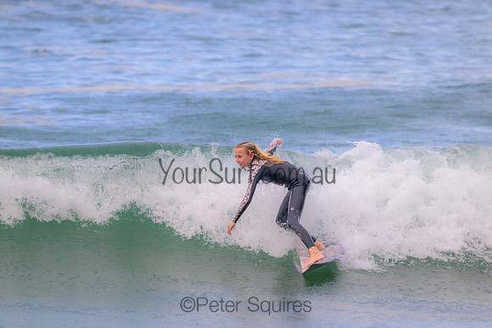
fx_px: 8885
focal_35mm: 650
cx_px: 246
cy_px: 164
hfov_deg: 3.2
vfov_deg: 2.1
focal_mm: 650
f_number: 11
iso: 1800
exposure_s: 1/1250
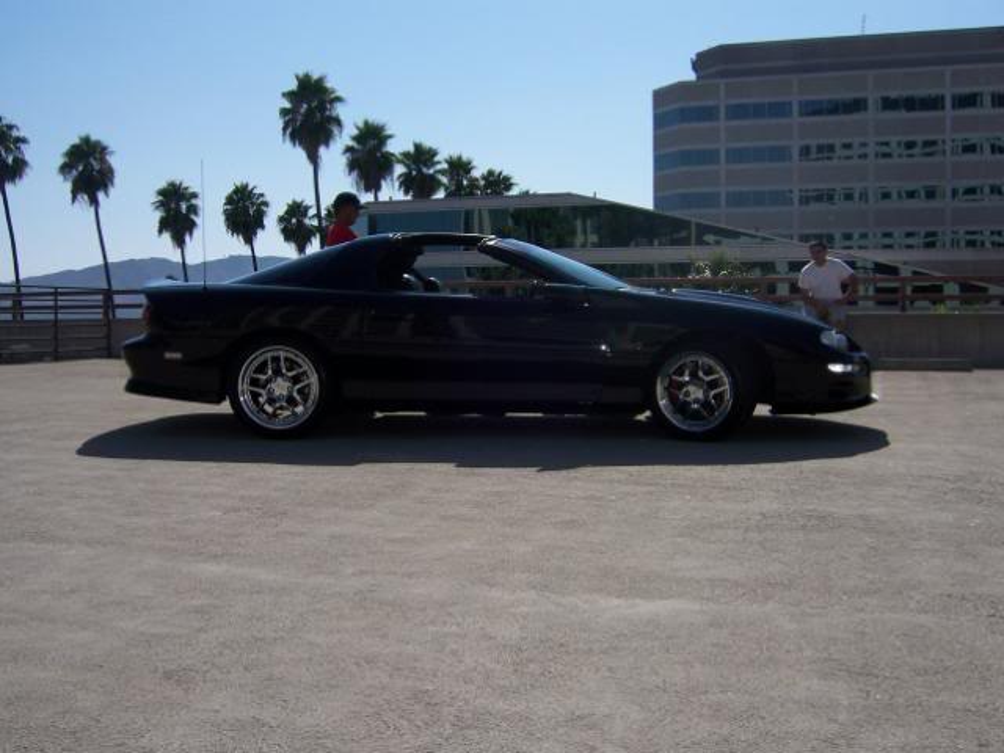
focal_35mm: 36
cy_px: 376
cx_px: 502
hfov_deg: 51.4
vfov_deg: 39.7
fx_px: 1044
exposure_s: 1/1000
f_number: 4.5
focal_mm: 6.2
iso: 80
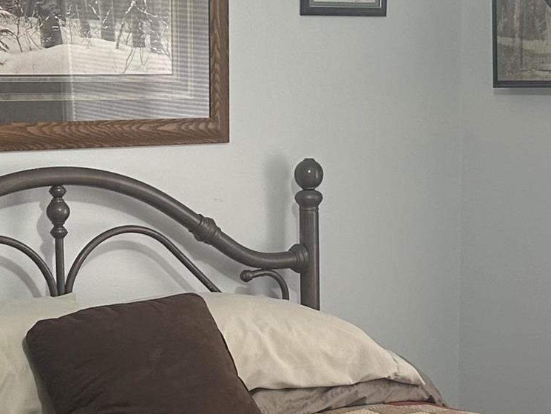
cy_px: 304
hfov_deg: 19.8
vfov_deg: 14.9
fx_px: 1576
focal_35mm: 99
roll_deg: +0.1
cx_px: 303
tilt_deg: -7.2
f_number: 1.78
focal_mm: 6.86
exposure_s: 1/60
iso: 125
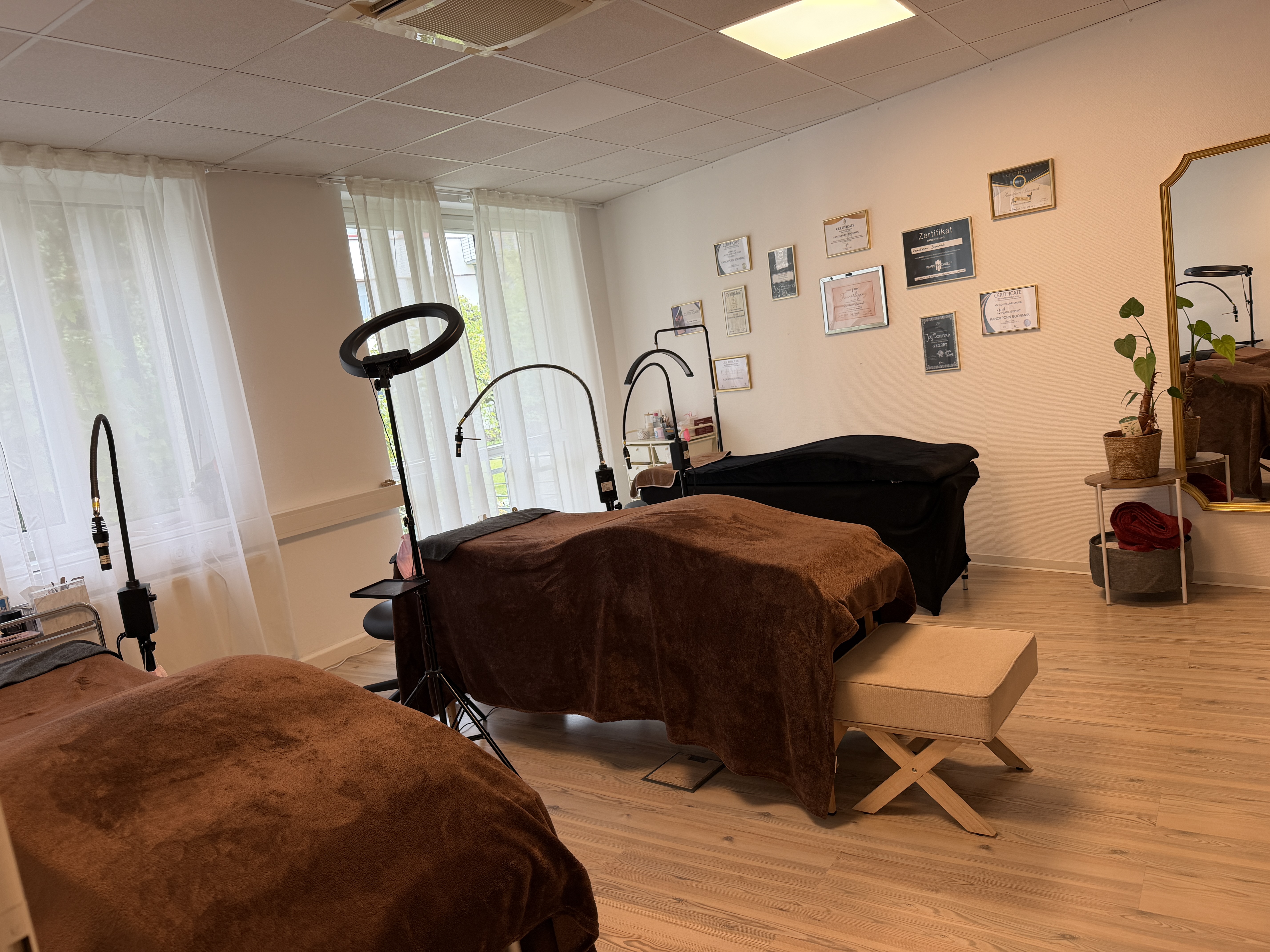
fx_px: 881
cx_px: 635
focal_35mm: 24
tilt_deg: -8.0
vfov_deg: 56.8
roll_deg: +8.3
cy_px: 476
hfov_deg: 71.6
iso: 80
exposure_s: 1/100
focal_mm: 6.76
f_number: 1.78
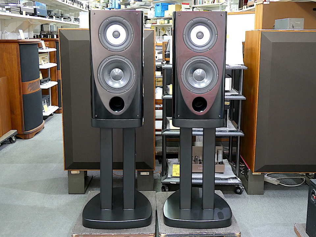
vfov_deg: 32.9
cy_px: 118
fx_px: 402
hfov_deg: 42.9
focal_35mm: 44
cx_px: 158
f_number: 3.9
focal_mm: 7.8
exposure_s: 1/4
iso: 200
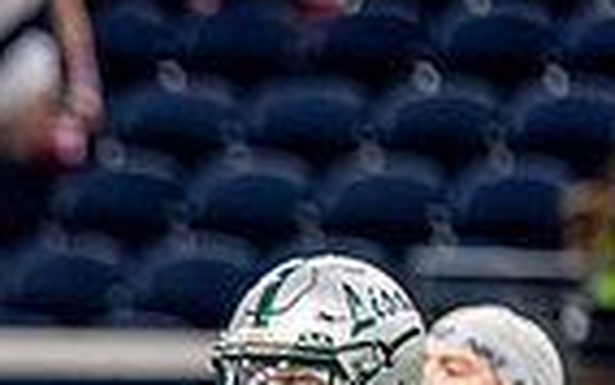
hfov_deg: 1.8
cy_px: 815
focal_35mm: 1133
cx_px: -733
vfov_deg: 1.2
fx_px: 19005
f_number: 2.8
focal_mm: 200
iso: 1000
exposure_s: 1/400
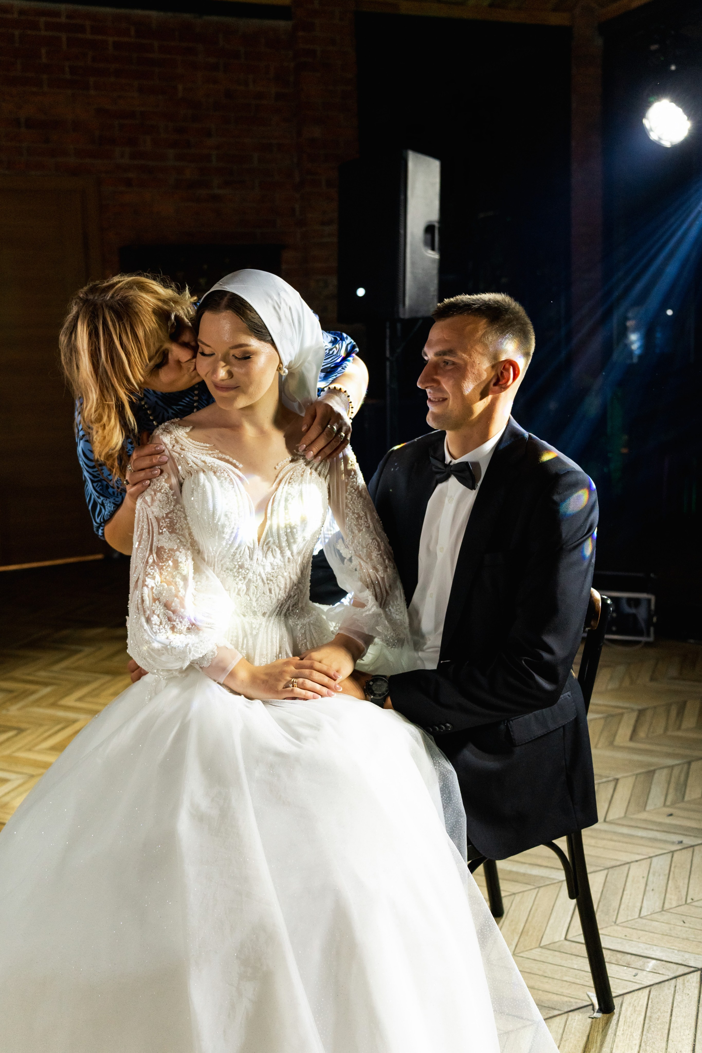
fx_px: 877
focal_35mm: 30
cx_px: 351
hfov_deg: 43.6
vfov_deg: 61.9
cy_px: 526
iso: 2500
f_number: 3.2
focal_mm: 30
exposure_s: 1/160
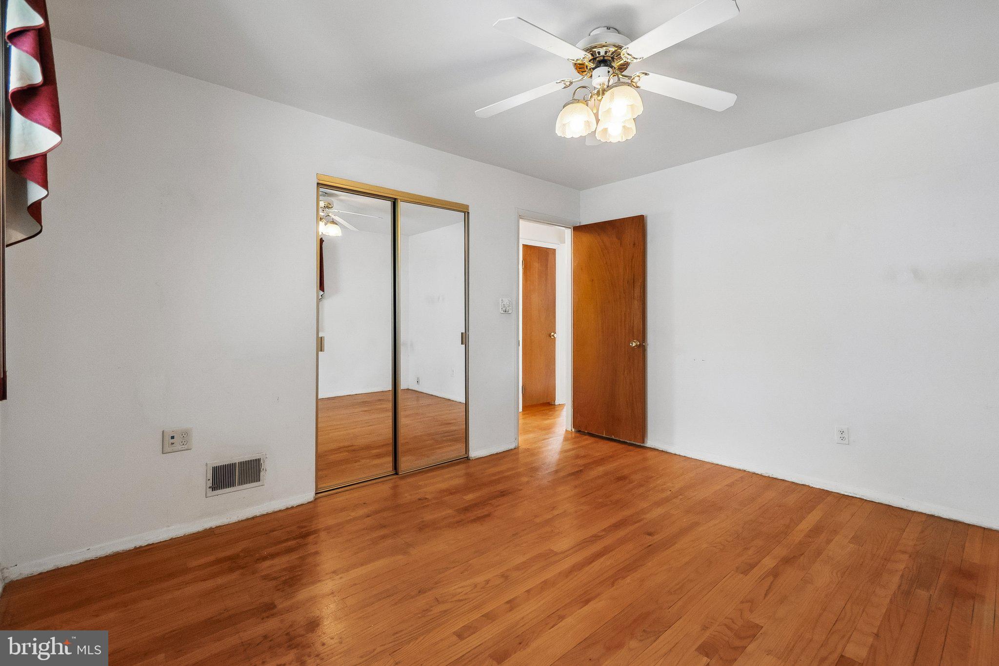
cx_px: 500
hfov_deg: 100.4
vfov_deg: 77.3
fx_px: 416
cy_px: 333
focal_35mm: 15
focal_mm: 10
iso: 400
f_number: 5.6
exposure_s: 1/25
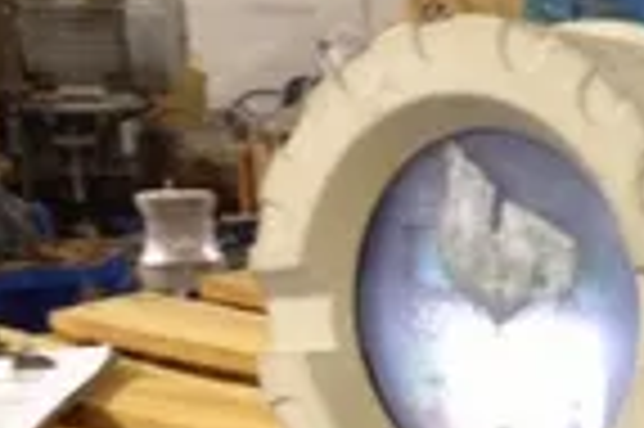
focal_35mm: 102
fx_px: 1823
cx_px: 815
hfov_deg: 18.7
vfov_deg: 13.0
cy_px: 550
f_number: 2.4
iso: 160
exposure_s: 1/20
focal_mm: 4.28
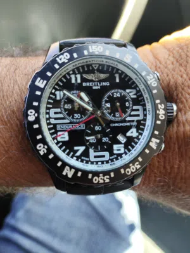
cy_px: 126
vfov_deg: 71.5
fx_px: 175
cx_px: 95
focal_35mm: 24
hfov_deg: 56.9
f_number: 1.8
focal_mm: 4.68
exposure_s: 1/100
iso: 50
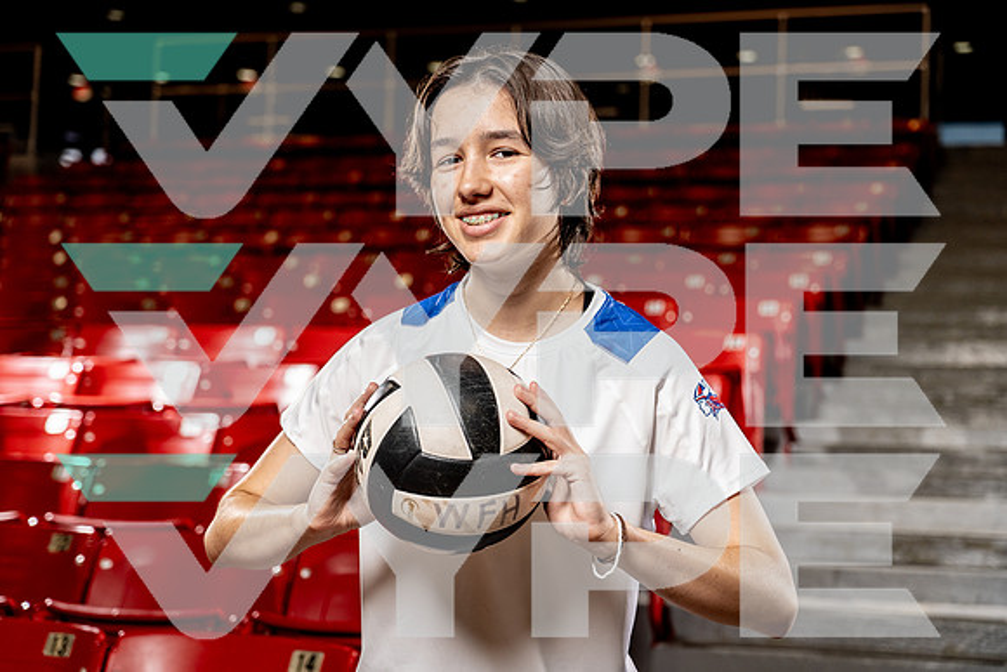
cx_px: 504
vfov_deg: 21.3
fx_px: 1791
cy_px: 336
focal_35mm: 64
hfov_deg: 31.4
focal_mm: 64
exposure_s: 1/250
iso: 640
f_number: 4
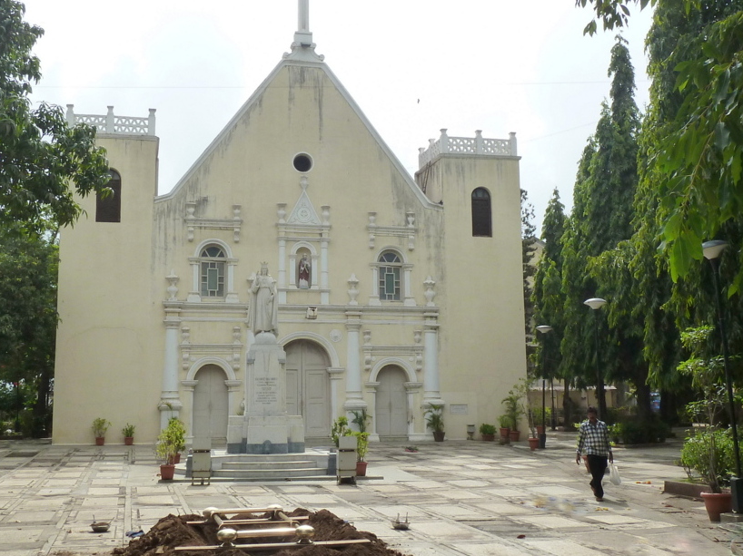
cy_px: 267
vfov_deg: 35.9
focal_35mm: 40
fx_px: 858
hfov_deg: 46.7
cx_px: 332
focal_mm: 4.7
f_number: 5.6
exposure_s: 1/500
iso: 125
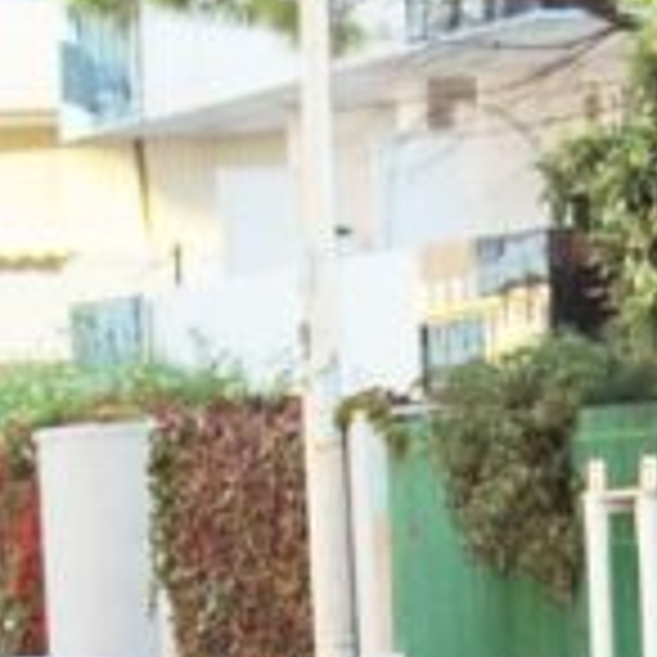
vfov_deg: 3.6
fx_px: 10457
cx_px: 482
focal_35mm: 487
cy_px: 976
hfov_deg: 3.6
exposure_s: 1/320
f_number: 5.6
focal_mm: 120
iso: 500
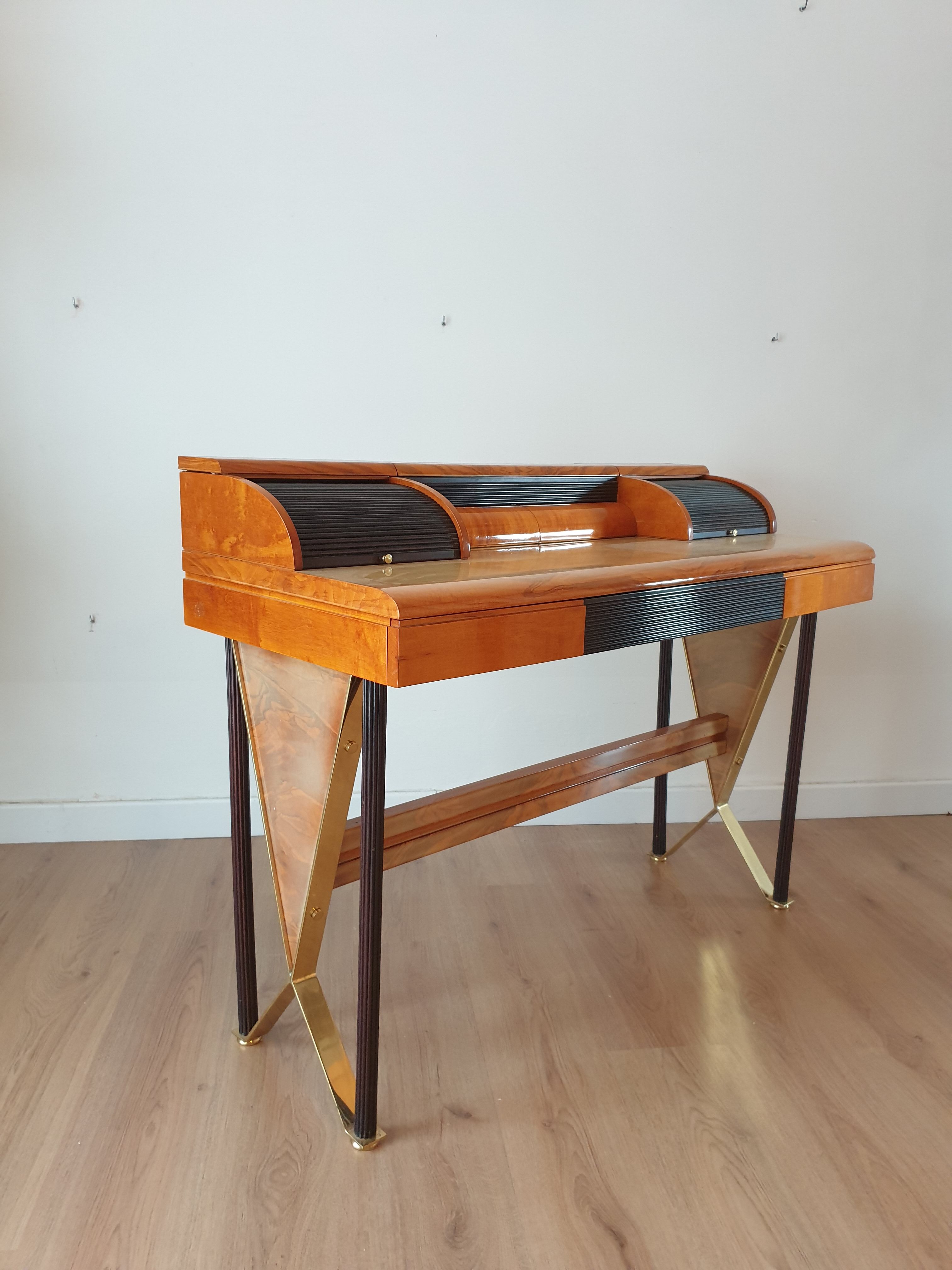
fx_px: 953
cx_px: 476
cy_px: 635
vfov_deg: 67.3
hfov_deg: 53.1
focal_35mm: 26
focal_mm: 4.3
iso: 250
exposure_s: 1/47
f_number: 1.5
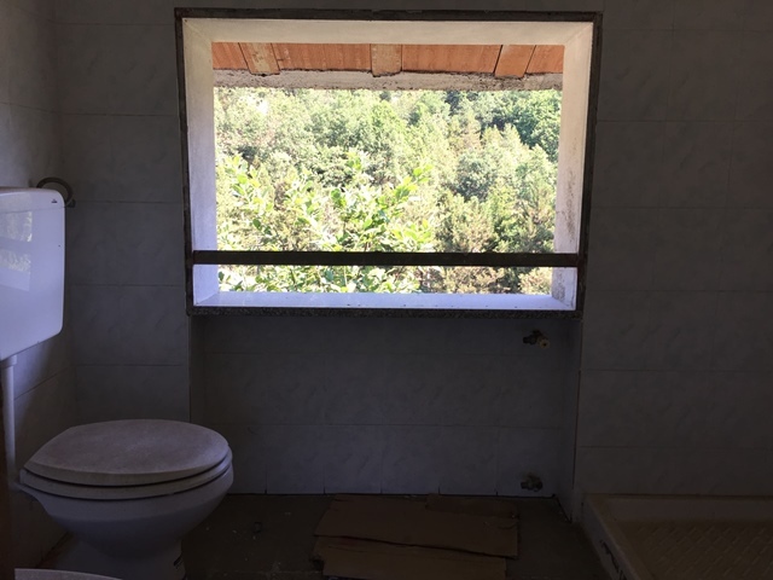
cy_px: 290
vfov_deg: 48.2
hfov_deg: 61.7
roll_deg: -1.1
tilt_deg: -9.5
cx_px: 386
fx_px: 648
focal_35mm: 29
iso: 32
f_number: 2.2
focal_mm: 4.15
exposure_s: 1/122
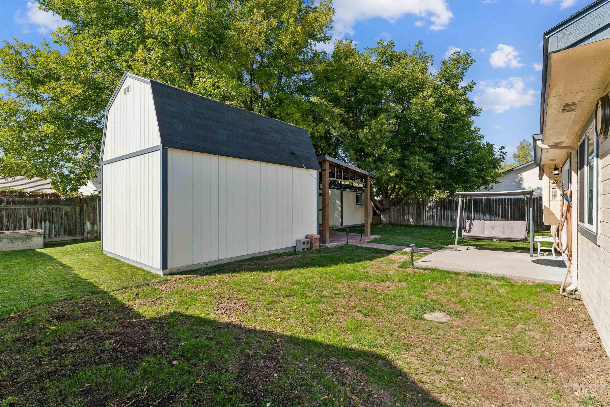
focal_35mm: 16
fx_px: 280
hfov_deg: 95.0
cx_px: 305
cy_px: 204
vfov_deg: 72.1
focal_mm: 16.5
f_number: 13
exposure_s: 1/125
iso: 400
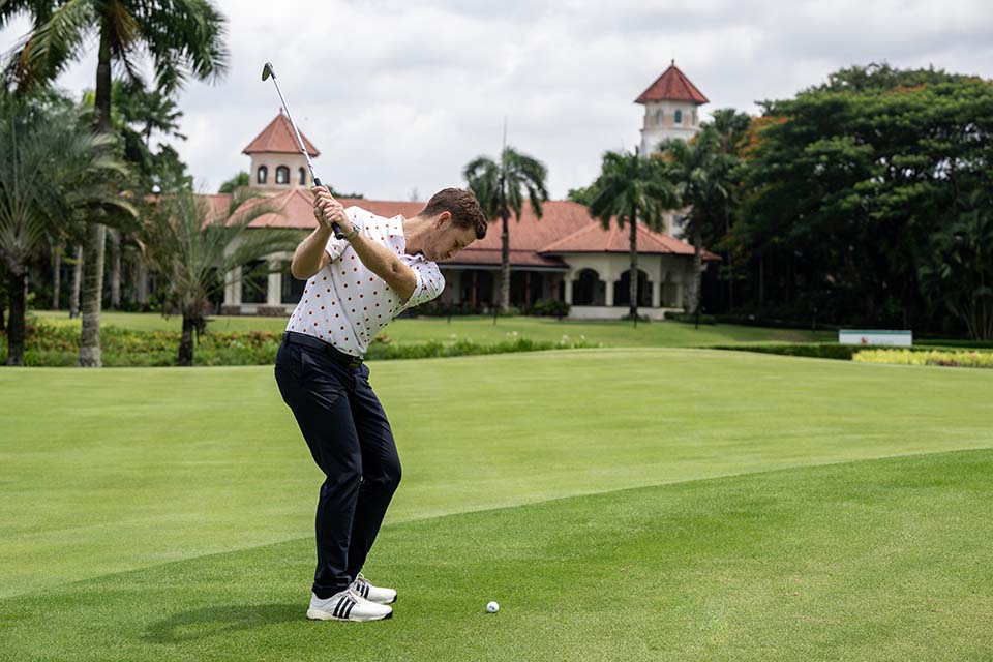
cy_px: 331
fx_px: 1931
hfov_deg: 28.8
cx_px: 496
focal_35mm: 70
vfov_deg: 19.5
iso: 110
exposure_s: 1/400
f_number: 5
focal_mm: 70
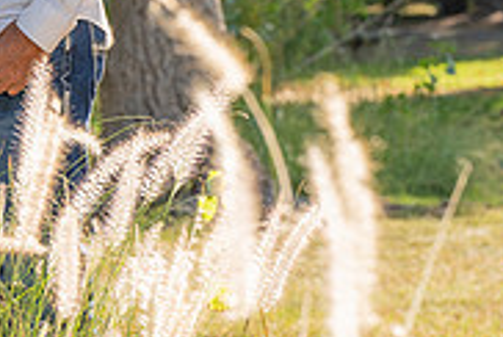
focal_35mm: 384
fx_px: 5374
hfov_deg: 5.3
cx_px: -57
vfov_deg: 3.6
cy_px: -51
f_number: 7.1
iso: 200
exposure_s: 1/200
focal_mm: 110
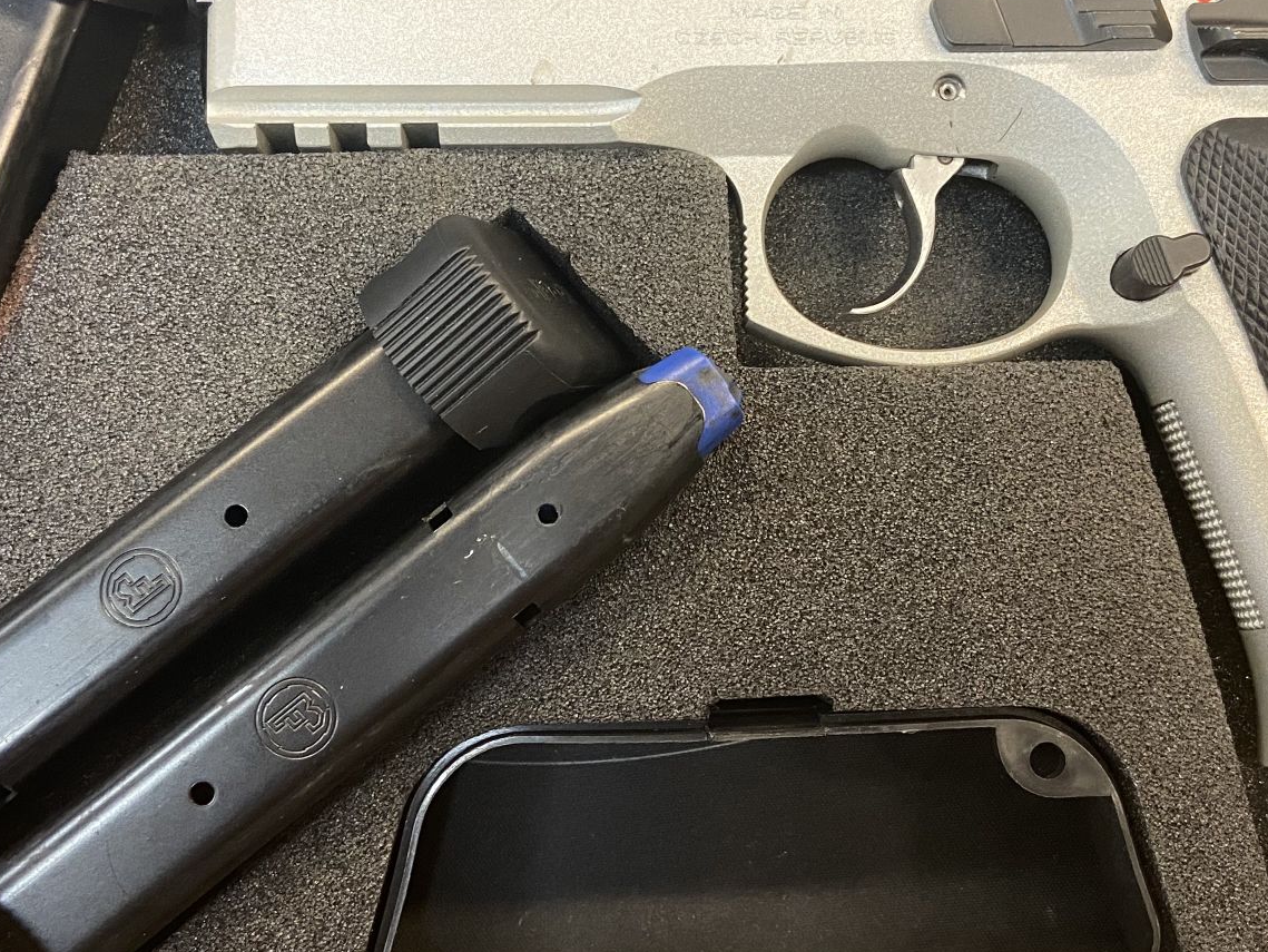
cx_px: 705
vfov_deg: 31.5
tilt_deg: -82.1
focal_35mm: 46
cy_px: 400
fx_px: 1686
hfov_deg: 41.2
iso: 320
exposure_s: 1/50
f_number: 1.8
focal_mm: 4.25
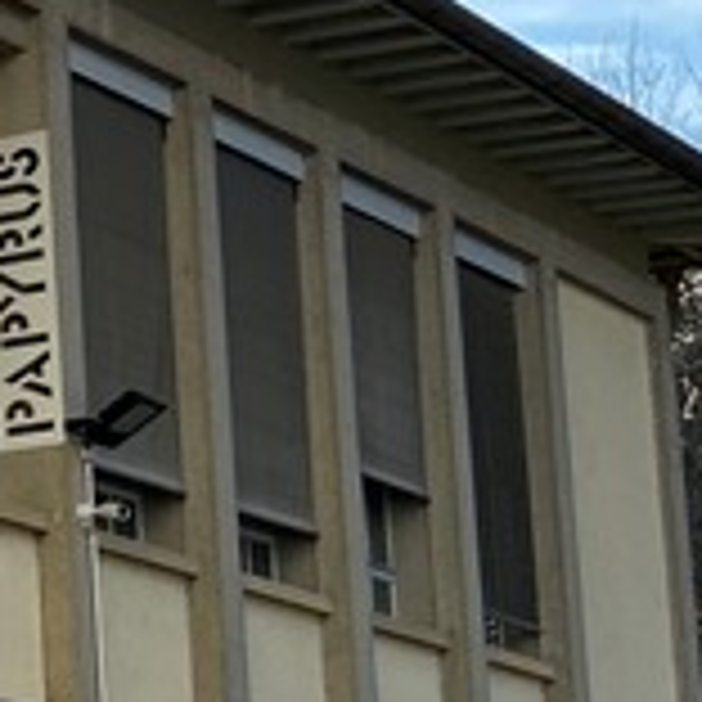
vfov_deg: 11.1
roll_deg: -1.0
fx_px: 3602
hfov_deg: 8.9
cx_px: -1451
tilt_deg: +10.1
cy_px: 639
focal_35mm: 157
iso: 32
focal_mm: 4.25
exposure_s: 1/1610
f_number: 1.8
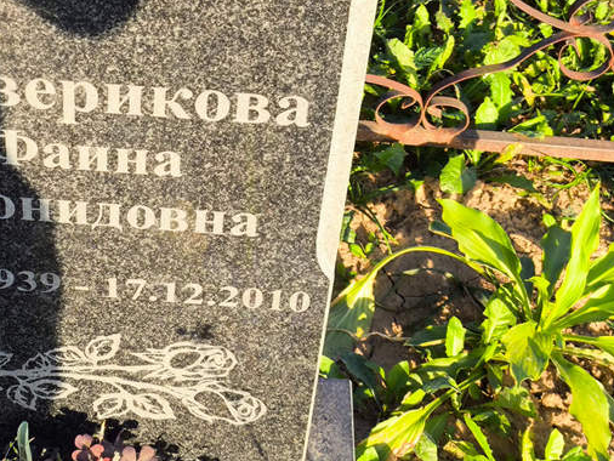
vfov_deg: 18.6
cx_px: 152
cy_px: 147
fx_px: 1402
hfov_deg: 24.4
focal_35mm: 79
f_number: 1.7
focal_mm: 4.71
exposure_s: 1/270
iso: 50
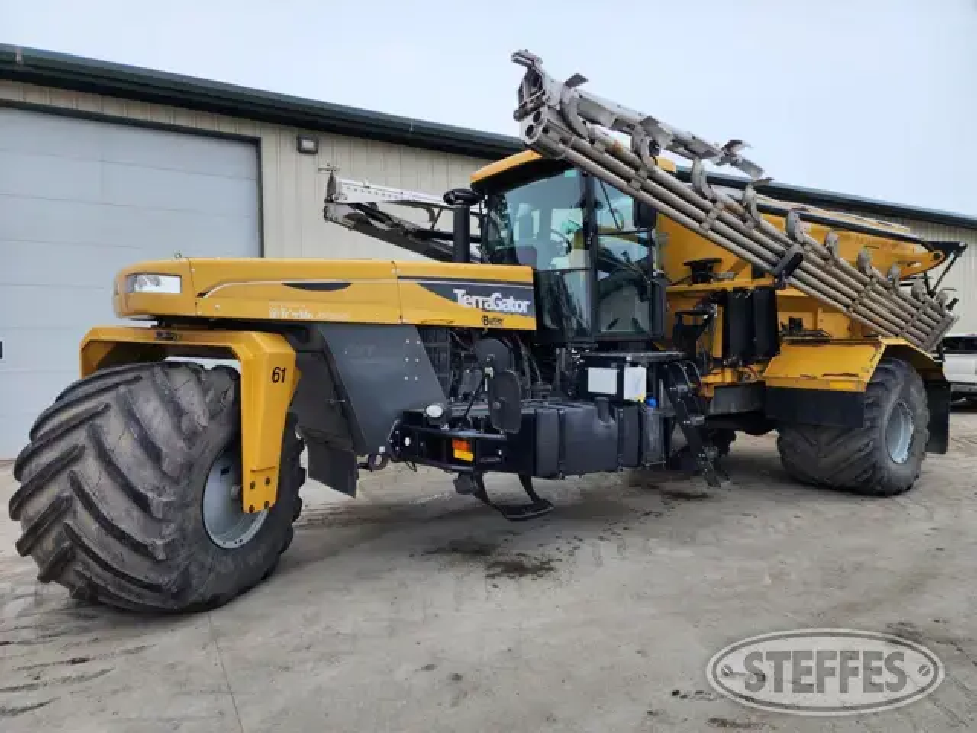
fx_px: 649
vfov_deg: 58.9
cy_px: 366
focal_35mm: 23
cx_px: 488
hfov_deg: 73.9
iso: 12
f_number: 1.8
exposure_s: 1/220
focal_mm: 6.4
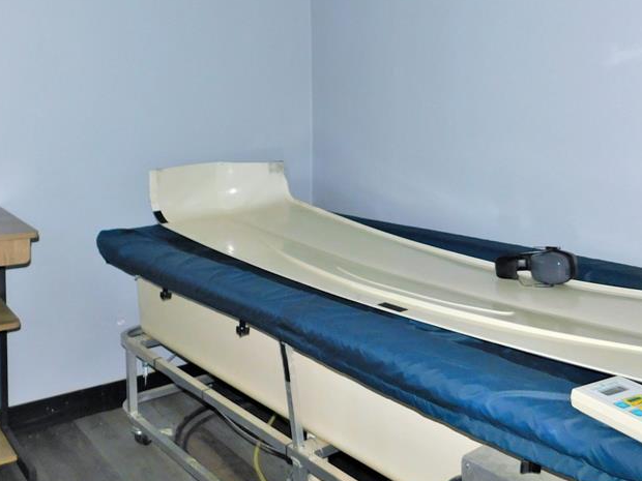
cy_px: 125
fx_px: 705
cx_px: 300
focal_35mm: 38
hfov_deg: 48.9
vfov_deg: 36.9
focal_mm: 4
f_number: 3
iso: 200
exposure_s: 1/30
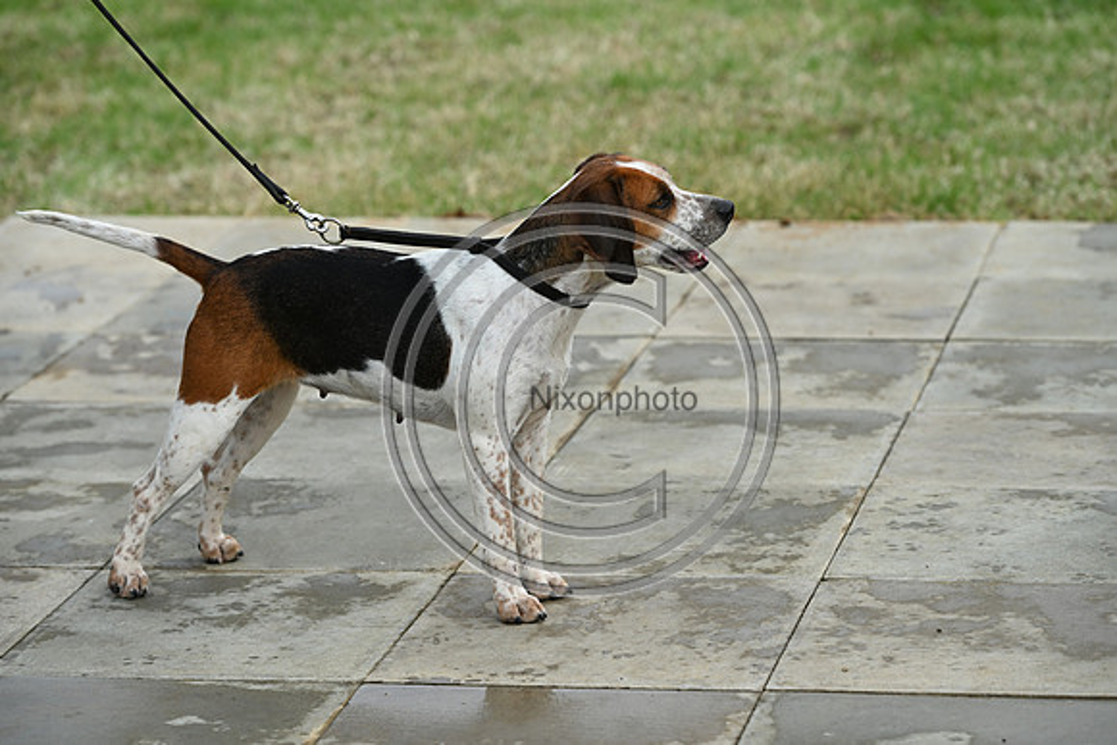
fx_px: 4034
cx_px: 558
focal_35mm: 130
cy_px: 372
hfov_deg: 15.8
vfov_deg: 10.6
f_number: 4.5
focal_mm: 130
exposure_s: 1/1000
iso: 360
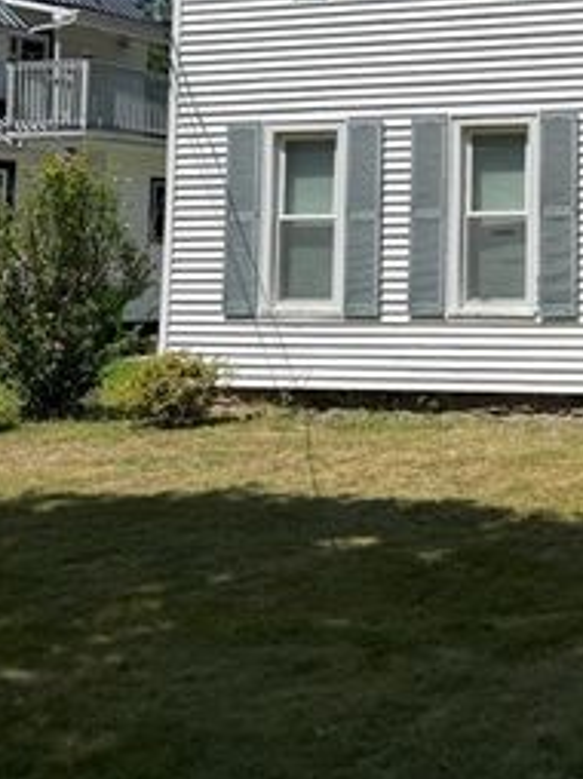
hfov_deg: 21.3
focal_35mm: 63
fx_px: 1417
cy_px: 146
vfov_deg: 30.0
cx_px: 736
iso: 80
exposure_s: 1/5319
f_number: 1.78
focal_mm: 6.76
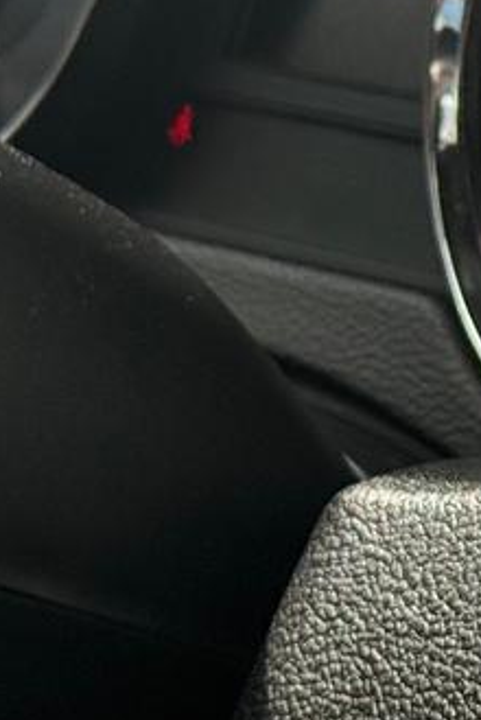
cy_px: -162
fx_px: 3880
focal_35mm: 194
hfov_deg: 7.0
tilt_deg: -8.4
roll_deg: -0.1
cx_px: 724
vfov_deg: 10.4
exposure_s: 1/819
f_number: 1.78
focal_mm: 6.76
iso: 64
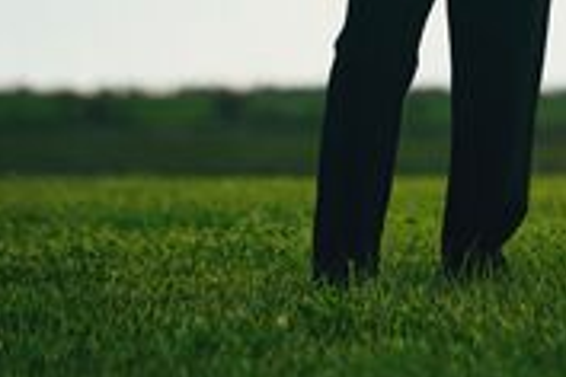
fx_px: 4716
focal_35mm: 300
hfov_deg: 6.9
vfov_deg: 4.6
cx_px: 441
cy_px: -112
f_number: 1.2
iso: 100
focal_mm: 75
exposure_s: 1/2500
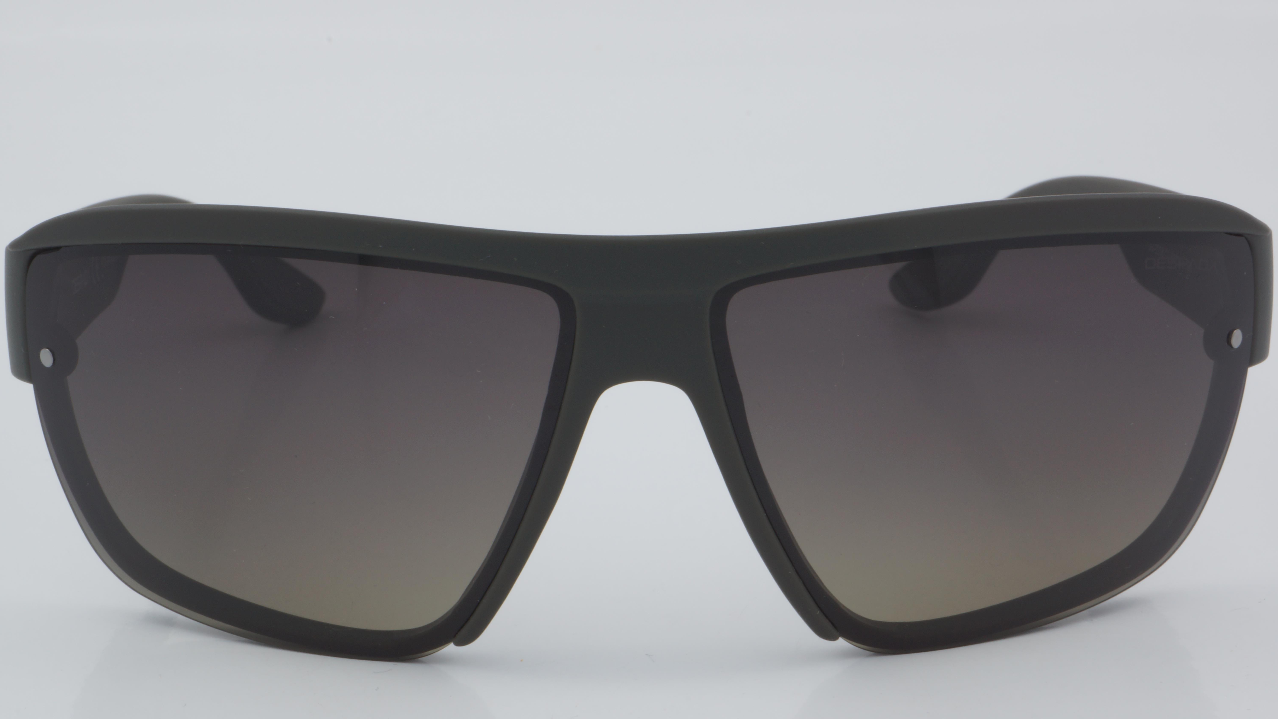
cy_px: 365
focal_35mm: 87
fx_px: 2932
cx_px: 638
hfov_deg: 24.6
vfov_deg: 14.0
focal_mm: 55
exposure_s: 1/4
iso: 100
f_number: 32
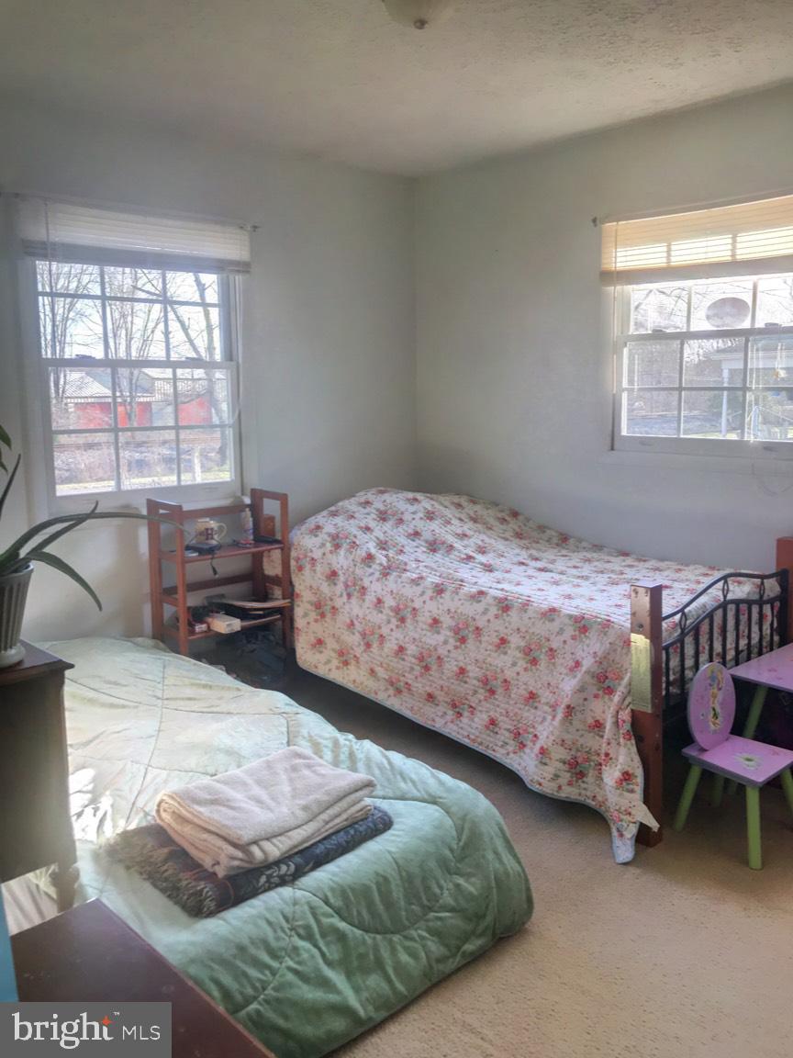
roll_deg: +1.8
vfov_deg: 63.4
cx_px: 396
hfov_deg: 49.7
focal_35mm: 28
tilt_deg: -7.1
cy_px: 529
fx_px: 855
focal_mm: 3.99
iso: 25
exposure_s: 1/120
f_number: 1.8
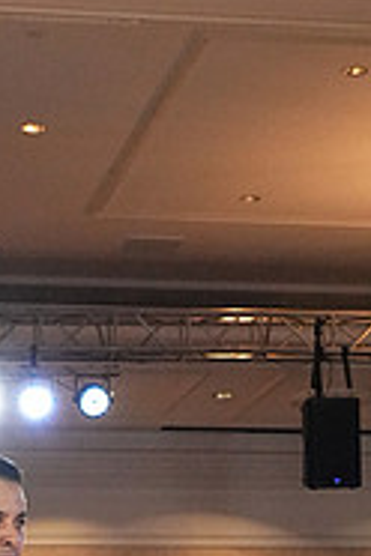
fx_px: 2164
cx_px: 184
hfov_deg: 9.8
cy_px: 858
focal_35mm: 140
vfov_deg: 13.7
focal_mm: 30
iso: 5000
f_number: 7.1
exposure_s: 1/200
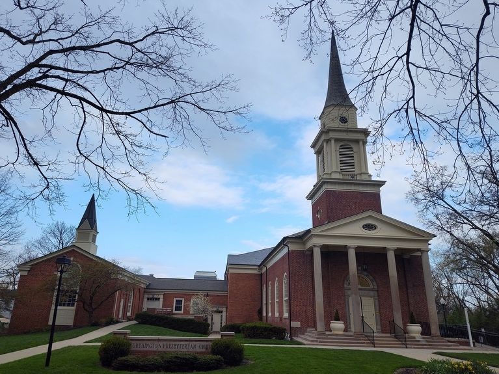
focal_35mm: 24
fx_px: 346
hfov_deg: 71.6
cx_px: 239
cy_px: 194
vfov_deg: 56.8
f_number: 1.8
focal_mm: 5.56
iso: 100
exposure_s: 1/787
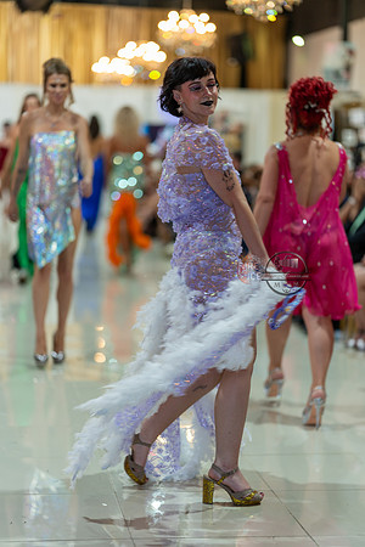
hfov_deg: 16.1
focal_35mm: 85
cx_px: 182
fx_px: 1293
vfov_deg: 23.9
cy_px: 274
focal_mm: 85
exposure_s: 1/160
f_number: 1.4
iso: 125
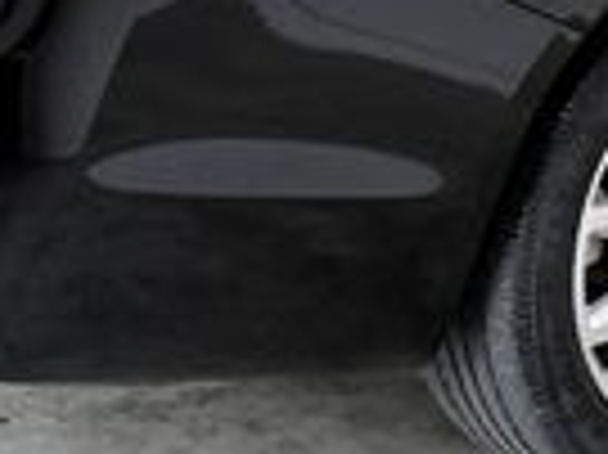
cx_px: 572
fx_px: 2720
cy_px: -200
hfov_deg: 12.6
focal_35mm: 155
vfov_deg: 9.3
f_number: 4
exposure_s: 1/1250
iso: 2500
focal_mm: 23
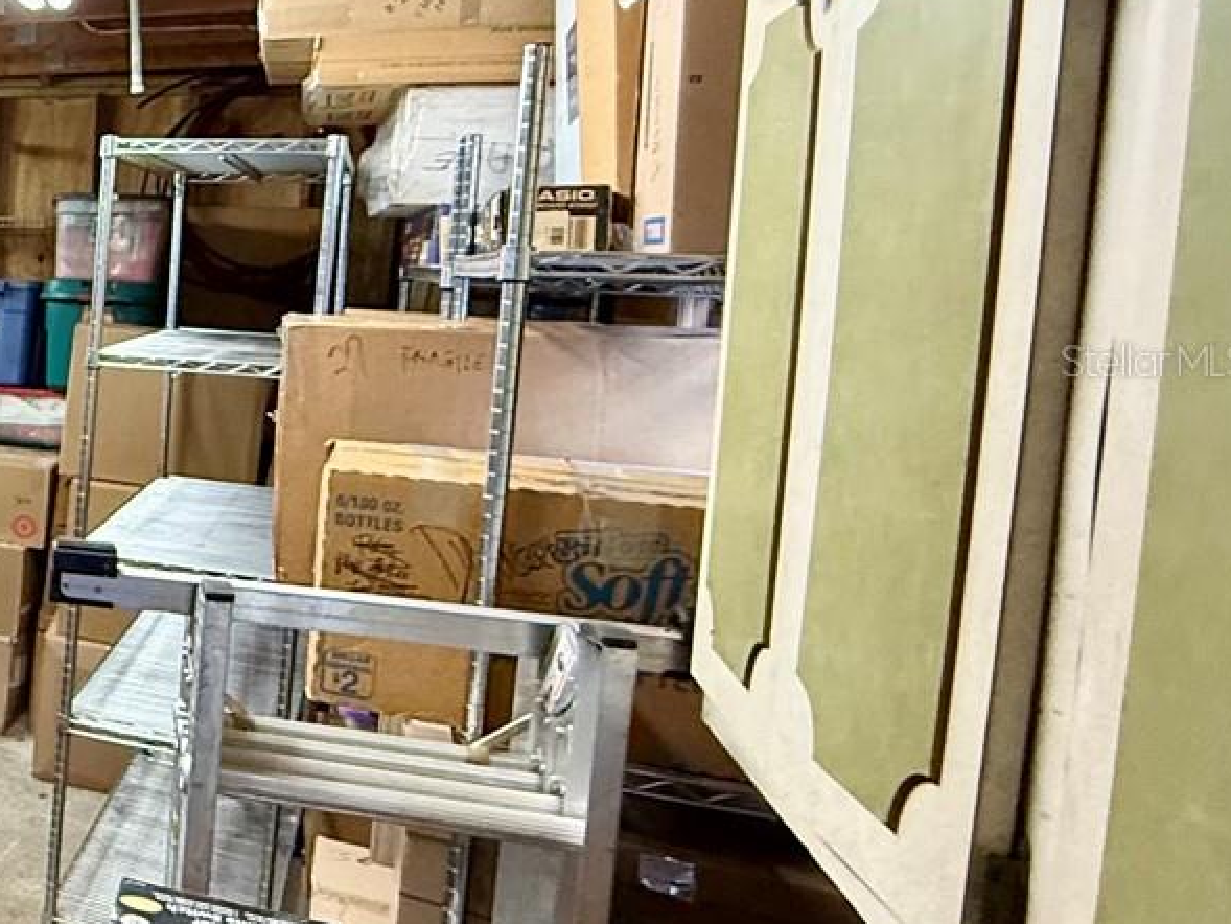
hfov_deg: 33.6
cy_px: 360
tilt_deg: -3.9
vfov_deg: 37.6
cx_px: -414
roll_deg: -0.4
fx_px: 1352
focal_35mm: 38
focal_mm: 2.22
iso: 500
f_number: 2.2
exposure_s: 1/60
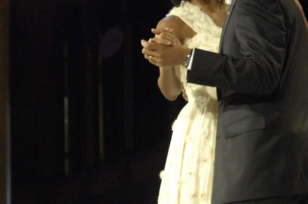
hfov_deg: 9.9
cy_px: 168
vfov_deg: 6.7
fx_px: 1756
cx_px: -25
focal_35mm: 206
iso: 800
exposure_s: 1/80
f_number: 3.2
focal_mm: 45
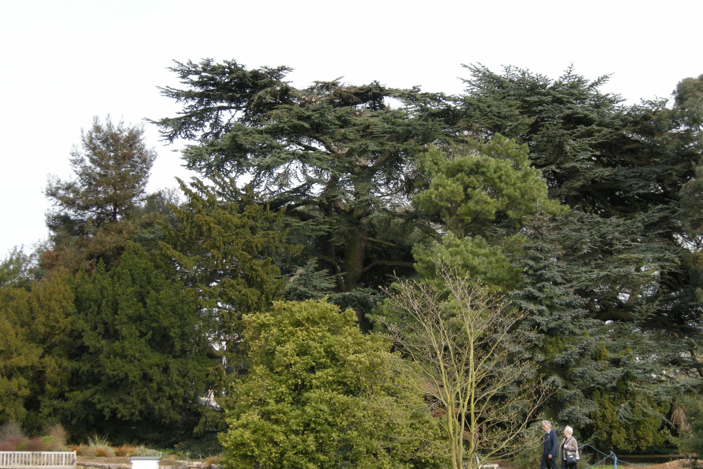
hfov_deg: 26.0
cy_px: 248
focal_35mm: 78
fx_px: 1523
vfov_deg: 17.5
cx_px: 355
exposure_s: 1/180
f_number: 4.3
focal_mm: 15.7
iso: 64
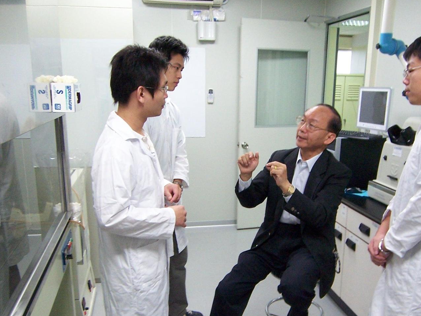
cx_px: 235
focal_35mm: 36
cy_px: 206
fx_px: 438
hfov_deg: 51.3
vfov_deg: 39.3
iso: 160
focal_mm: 3.8
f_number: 2.8
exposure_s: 1/30
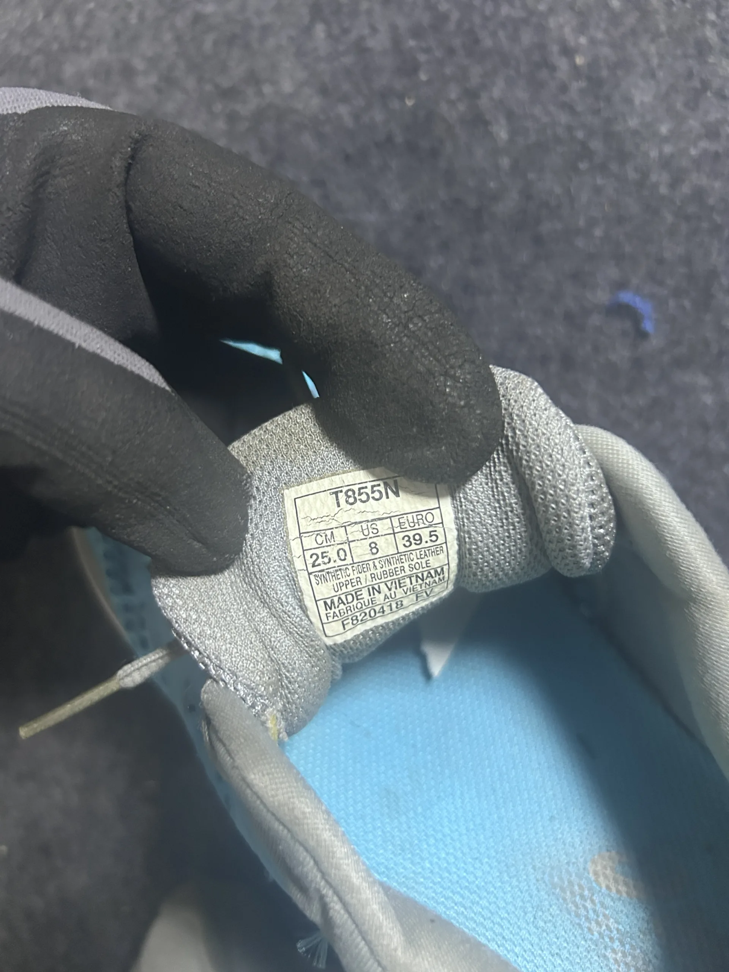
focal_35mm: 26
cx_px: 364
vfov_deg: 67.3
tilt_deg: -67.3
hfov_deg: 53.1
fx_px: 730
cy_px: 486
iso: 500
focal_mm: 5.7
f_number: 1.5
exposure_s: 1/50
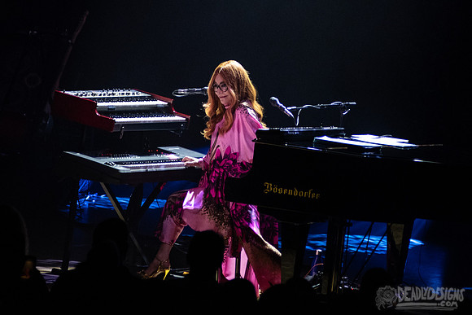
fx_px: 5049
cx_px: 245
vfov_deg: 3.6
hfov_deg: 5.4
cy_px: 49
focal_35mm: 385
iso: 2000
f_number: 3.2
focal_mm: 200
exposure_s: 1/320
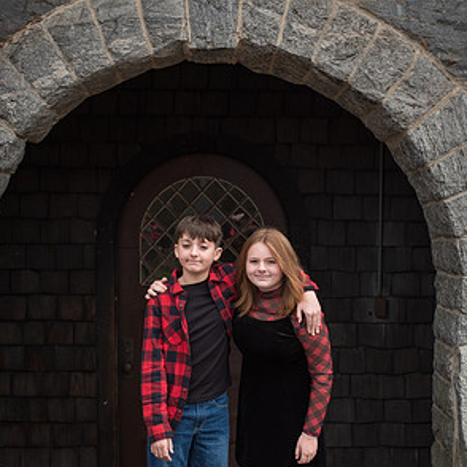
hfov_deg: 26.5
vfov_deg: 26.4
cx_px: 234
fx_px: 992
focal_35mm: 65
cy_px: 307
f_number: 4.5
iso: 100
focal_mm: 50
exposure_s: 1/160
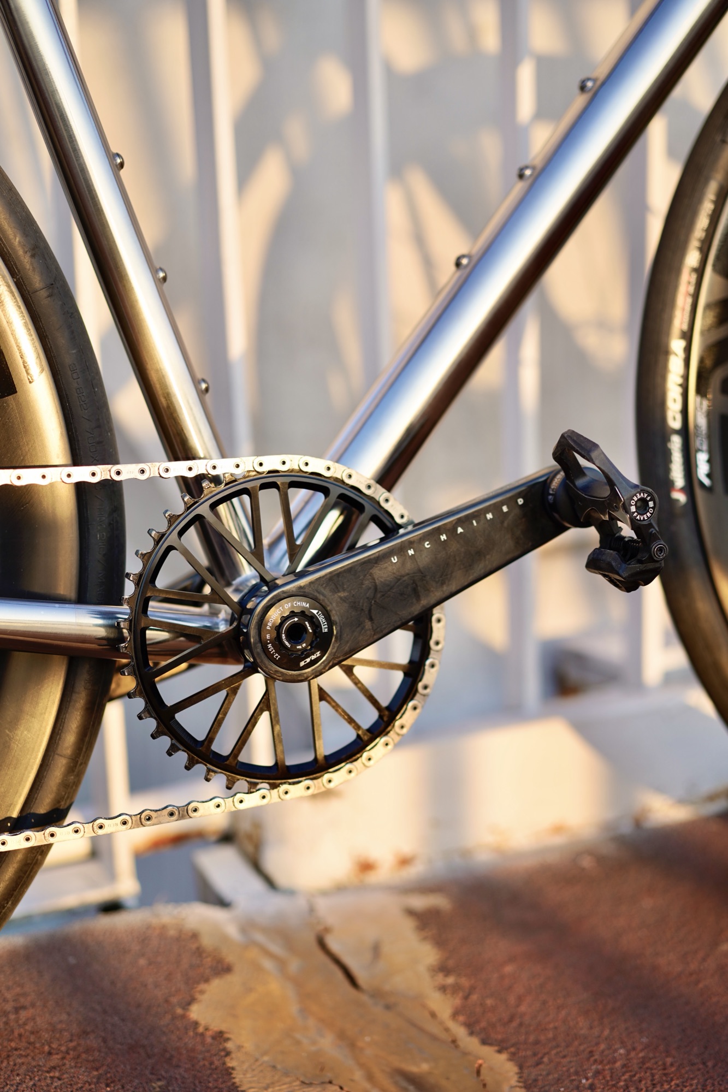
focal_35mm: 55
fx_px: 1668
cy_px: 546
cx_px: 364
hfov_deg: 24.6
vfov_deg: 36.2
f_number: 2.2
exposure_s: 1/500
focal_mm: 55
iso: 100
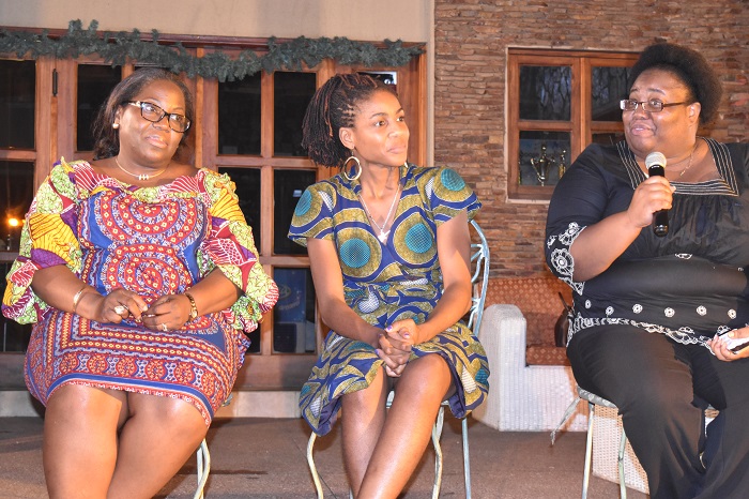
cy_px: 250
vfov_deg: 20.1
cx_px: 374
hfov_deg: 29.9
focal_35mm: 68
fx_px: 1404
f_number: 5
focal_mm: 45
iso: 2500
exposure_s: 1/60
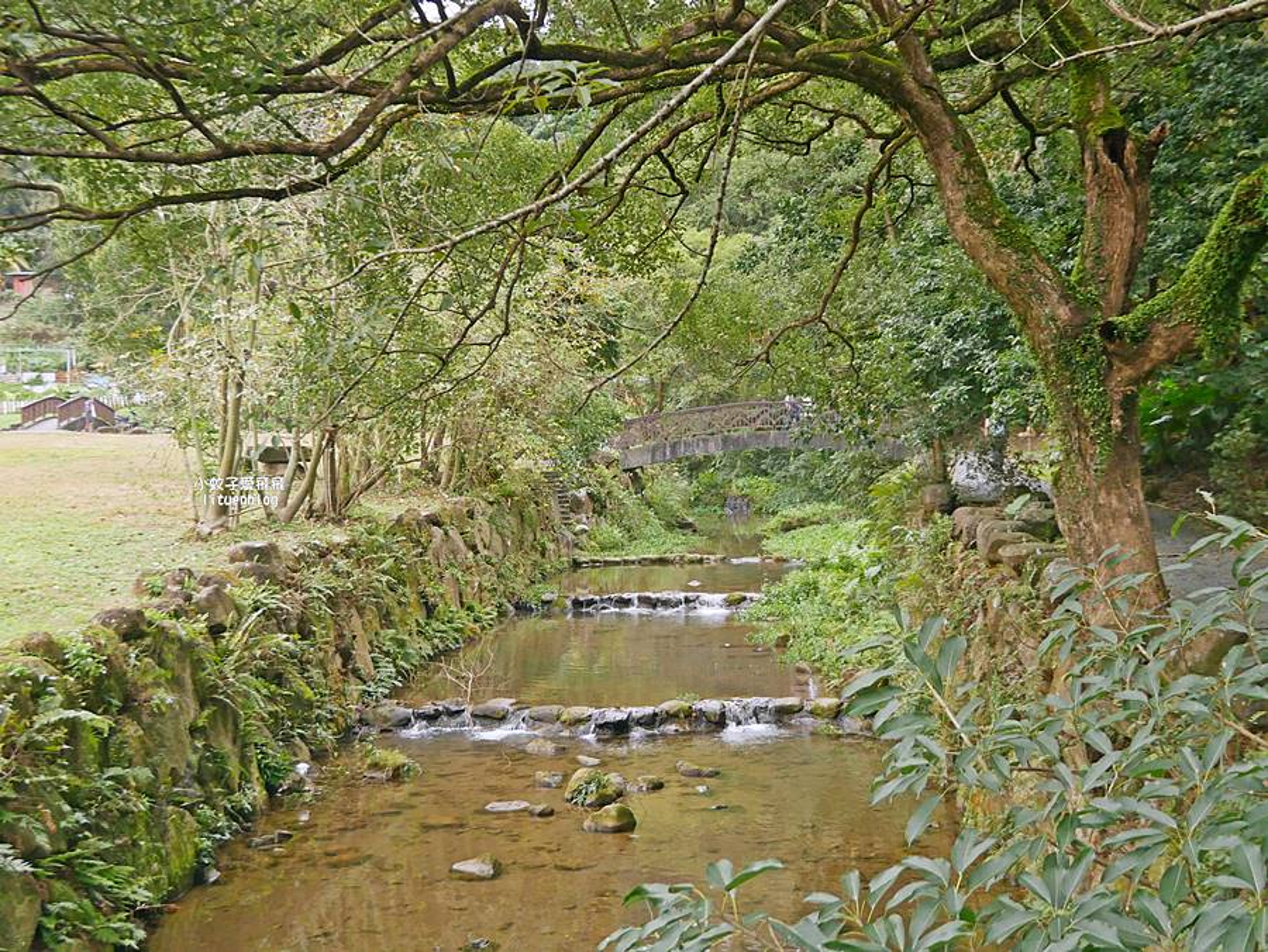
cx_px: 634
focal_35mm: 44
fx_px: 1613
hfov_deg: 42.9
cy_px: 476
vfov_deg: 32.9
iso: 800
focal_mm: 22
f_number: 4.6
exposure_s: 1/60
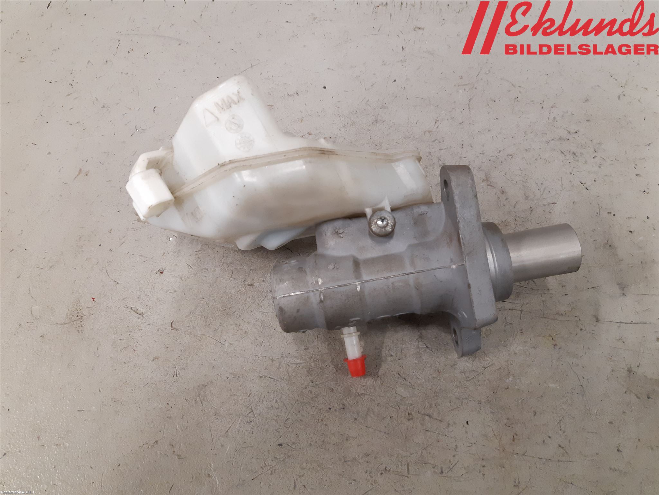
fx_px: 495
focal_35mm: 26
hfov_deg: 67.3
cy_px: 248
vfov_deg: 53.1
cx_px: 330
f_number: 1.7
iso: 200
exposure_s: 1/50
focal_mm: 3.93
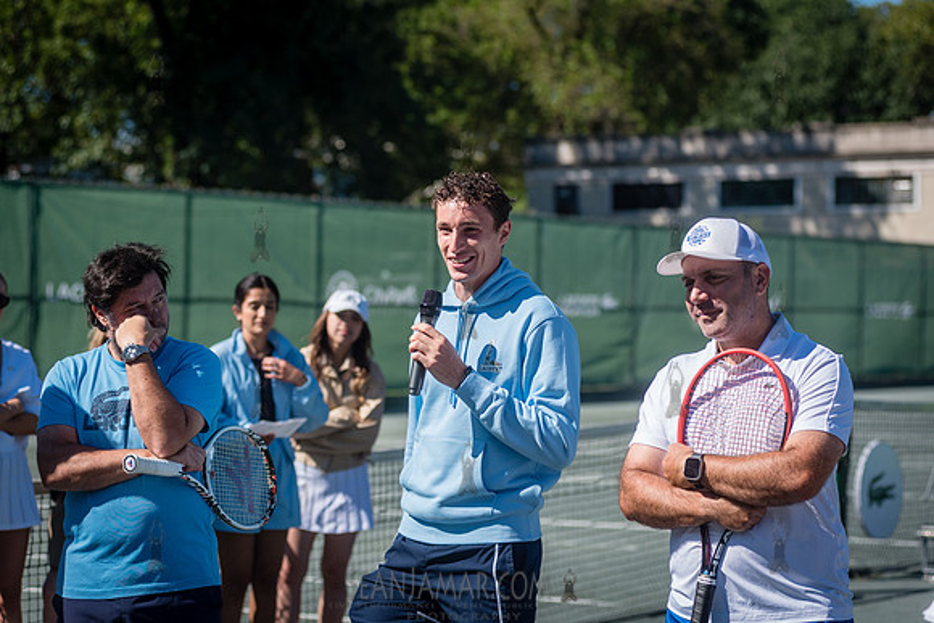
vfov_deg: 14.9
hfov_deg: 22.1
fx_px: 2387
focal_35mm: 92
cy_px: 312
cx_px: 467
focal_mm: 92
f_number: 4
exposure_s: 1/2500
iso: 200
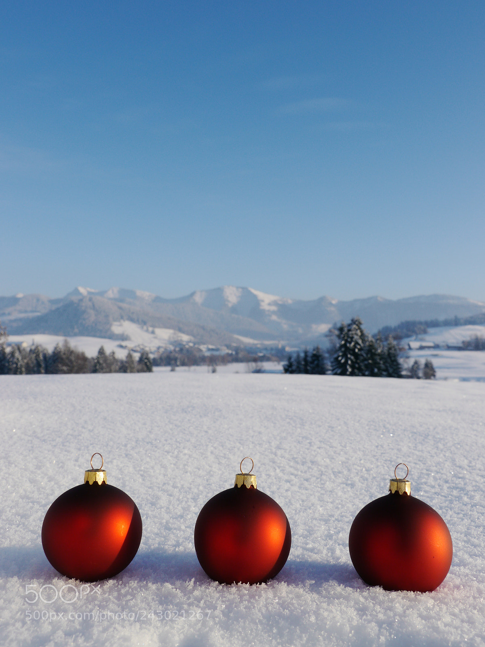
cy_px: 324
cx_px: 242
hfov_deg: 39.7
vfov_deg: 51.4
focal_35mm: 36
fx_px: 673
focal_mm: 18
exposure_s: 1/200
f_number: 9
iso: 160
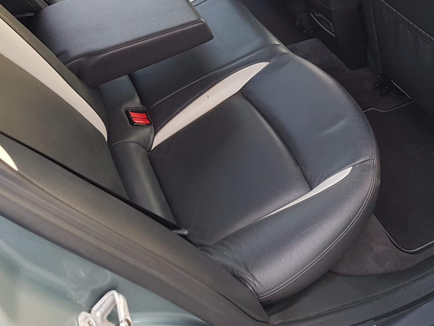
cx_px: 279
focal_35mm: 40
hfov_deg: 46.3
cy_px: 102
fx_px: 502
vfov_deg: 35.5
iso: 160
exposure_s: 1/25
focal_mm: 4.2
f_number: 1.7
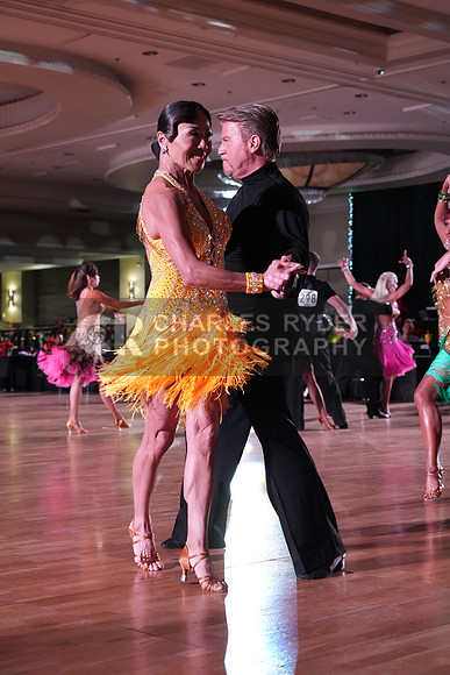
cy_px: 338
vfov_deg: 31.9
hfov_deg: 21.6
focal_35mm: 63
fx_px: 1180
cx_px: 225
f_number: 5
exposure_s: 1/320
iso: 5000
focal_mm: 63
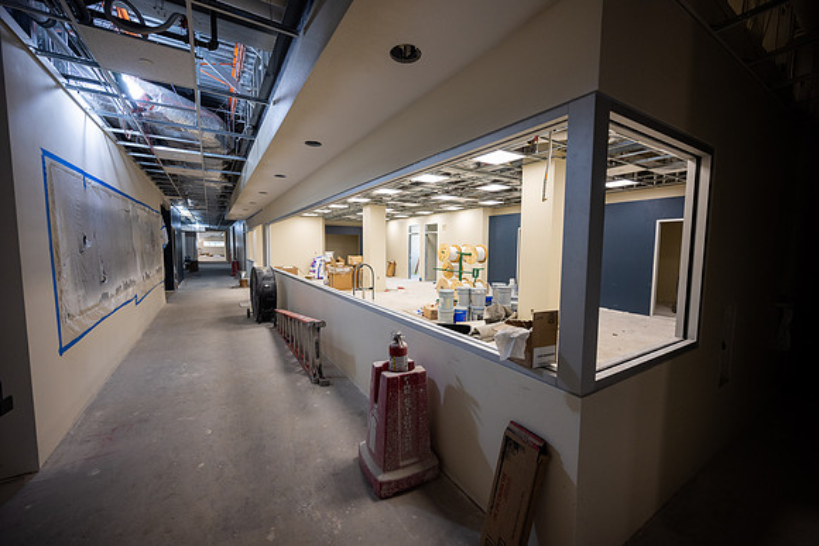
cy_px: 273
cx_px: 410
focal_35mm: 14
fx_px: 319
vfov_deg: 81.2
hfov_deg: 104.2
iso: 640
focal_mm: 14
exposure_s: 1/100
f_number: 4
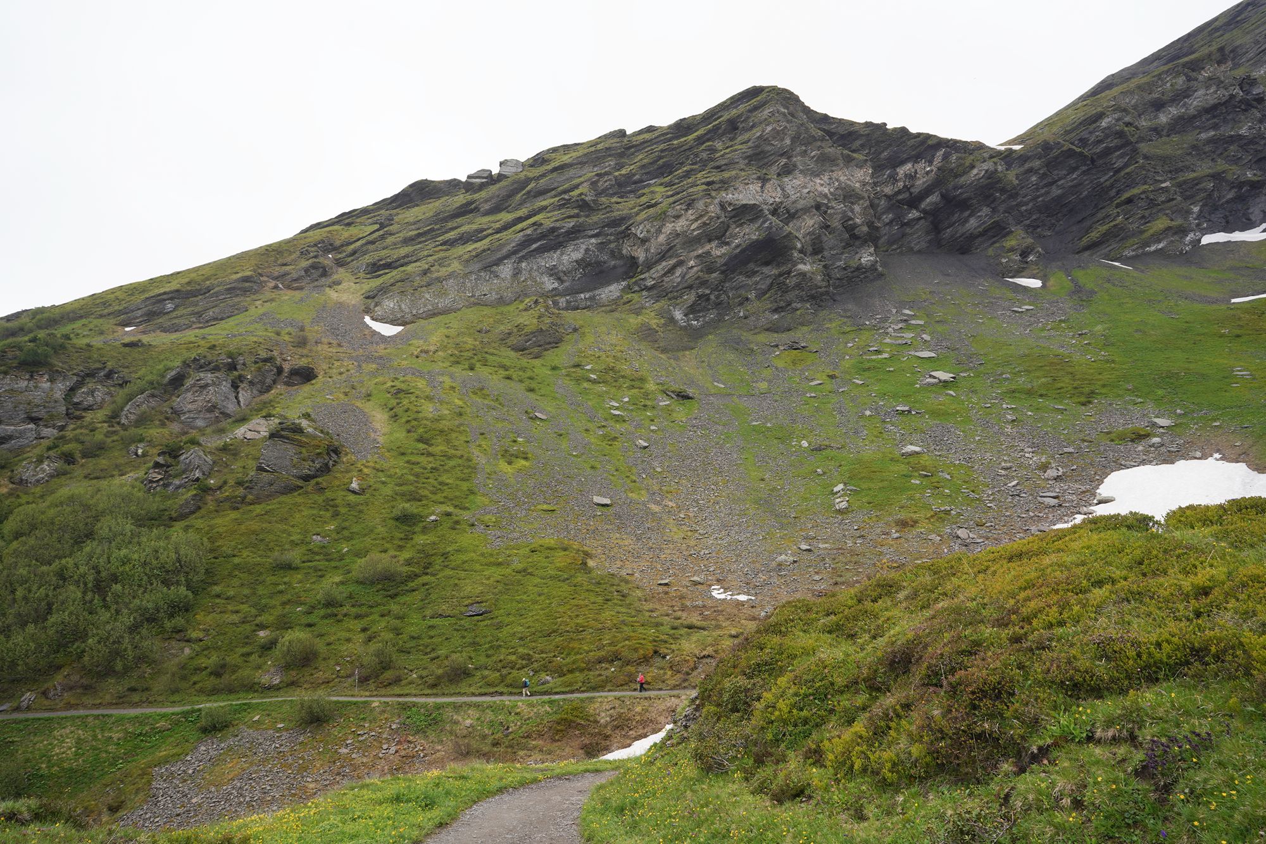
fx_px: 844
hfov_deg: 73.7
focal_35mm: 24
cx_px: 633
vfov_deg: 53.1
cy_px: 422
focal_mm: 24
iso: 100
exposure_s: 1/100
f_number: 8
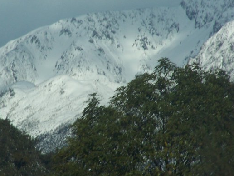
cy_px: 66
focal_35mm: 553
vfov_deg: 2.7
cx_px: 85
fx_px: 3738
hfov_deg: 3.6
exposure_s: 1/500
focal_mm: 59.2
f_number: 7.1
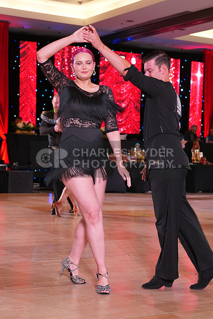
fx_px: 621
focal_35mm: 70
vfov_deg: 28.8
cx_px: 106
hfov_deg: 19.5
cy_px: 160
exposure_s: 1/100
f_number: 5
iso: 1250
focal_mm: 70
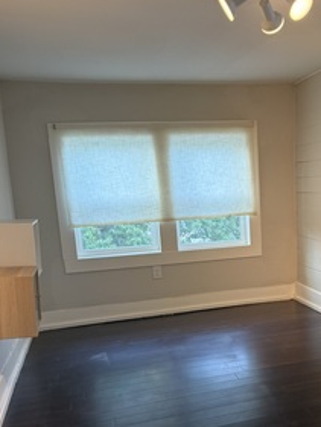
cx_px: 260
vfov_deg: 45.0
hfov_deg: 34.0
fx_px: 507
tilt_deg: -12.4
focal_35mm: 41
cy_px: 289
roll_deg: +2.2
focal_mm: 6.76
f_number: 1.78
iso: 160
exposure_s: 1/60
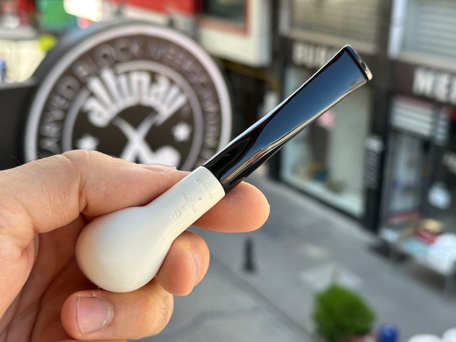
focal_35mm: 48
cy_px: 171
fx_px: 632
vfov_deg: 30.3
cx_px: 228
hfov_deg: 39.7
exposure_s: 1/376
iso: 64
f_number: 1.78
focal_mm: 6.86
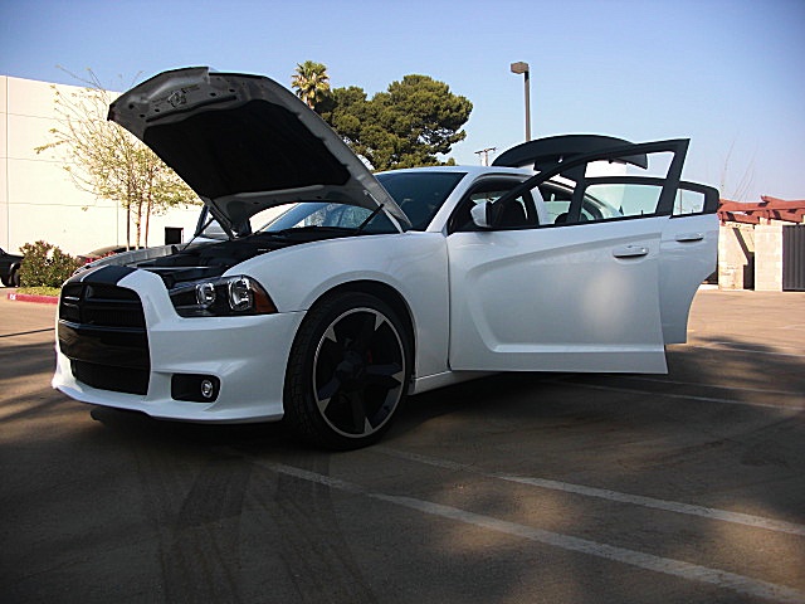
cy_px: 302
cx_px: 402
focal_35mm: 36
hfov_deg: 51.4
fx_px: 837
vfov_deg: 39.7
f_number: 2.8
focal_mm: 6.3
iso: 50
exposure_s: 1/640
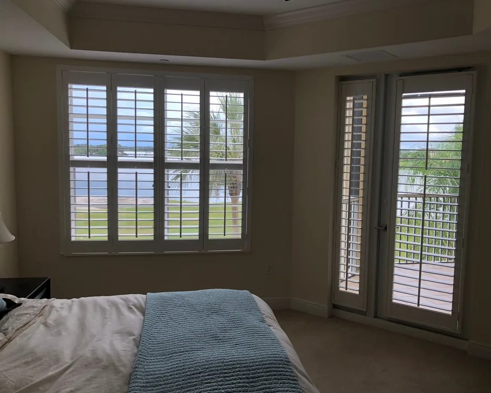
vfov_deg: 48.5
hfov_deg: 58.7
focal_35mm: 30
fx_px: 436
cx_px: 267
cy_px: 199
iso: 40
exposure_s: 1/120
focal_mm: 3.99
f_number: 1.8
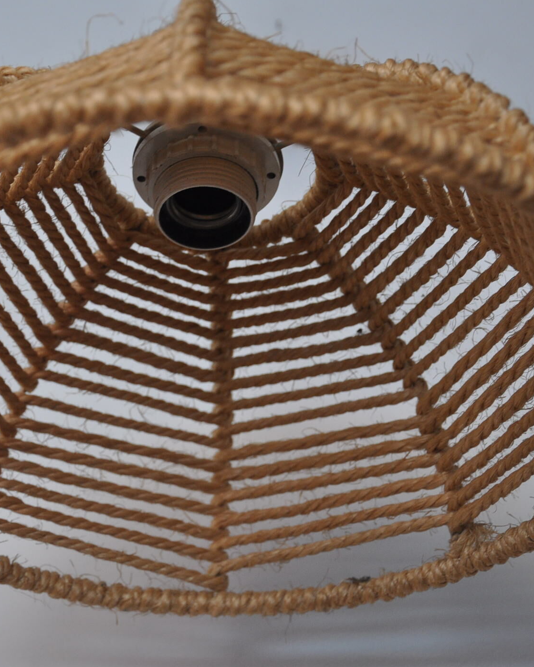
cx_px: 208
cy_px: 333
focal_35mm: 69
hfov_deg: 22.1
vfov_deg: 27.5
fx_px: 1363
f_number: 4.2
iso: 720
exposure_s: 1/60
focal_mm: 32
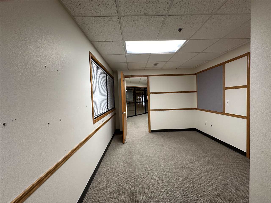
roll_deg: +1.6
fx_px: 110
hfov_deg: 102.1
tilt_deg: -2.2
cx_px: 136
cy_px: 102
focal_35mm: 14
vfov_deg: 85.7
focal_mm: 2.22
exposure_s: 1/101
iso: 320
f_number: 2.2
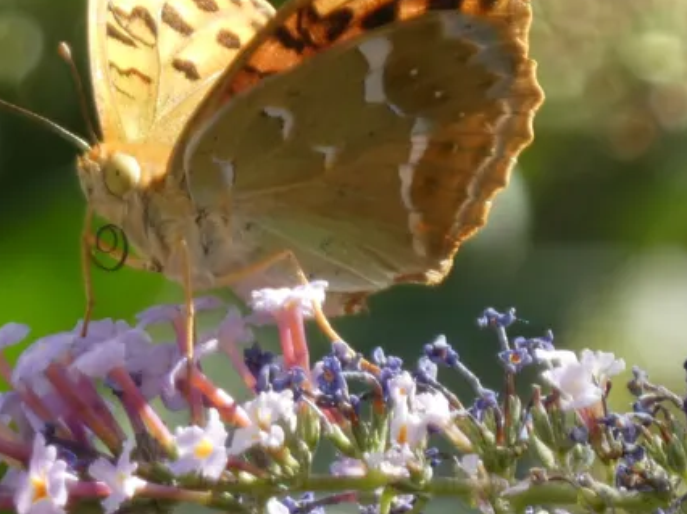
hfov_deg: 1.7
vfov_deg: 1.3
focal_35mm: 1169
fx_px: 23187
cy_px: 143
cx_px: 252
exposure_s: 1/100
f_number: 5.6
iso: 160
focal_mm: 139.4
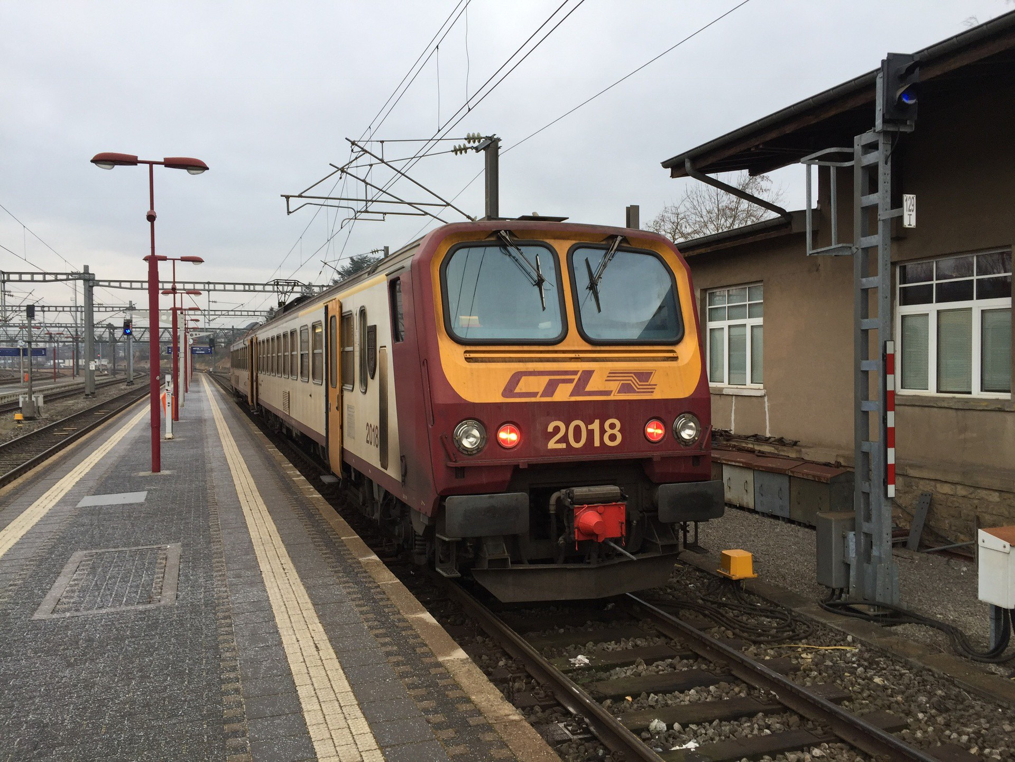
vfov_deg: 48.2
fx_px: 850
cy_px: 381
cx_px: 508
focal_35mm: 29
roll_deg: -0.1
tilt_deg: -1.2
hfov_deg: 61.7
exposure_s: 1/50
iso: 32
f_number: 2.2
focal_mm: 4.15
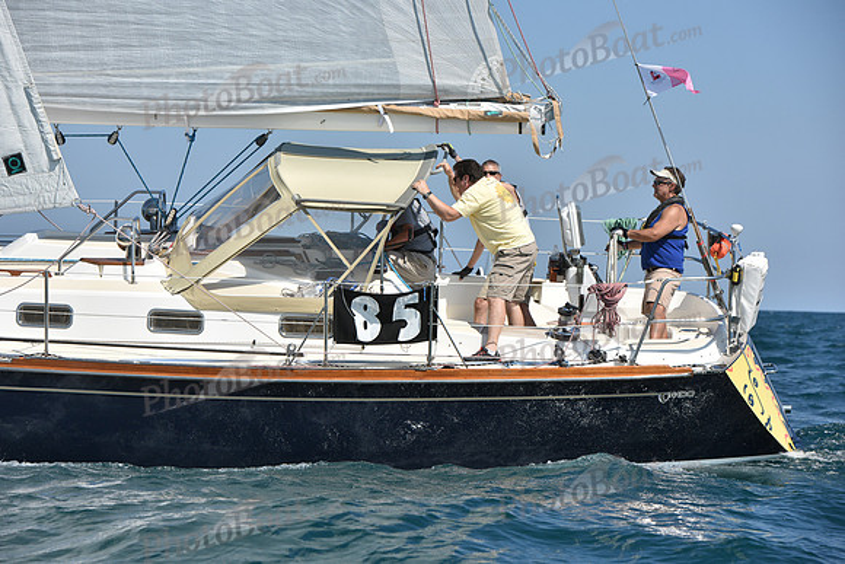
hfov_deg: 16.8
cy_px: 282
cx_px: 422
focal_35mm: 122
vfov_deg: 11.2
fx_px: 2864
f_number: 7.1
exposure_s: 1/1600
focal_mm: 122
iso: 250
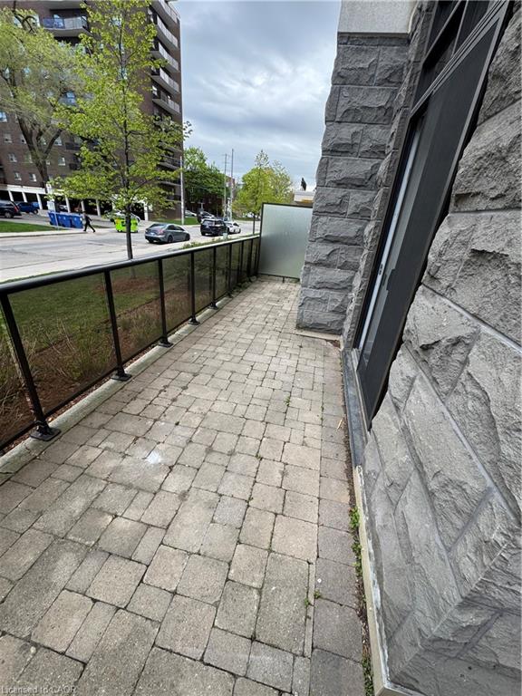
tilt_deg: -24.9
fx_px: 281
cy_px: 348
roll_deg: -5.9
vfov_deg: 102.1
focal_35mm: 14
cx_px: 261
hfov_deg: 85.7
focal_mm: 2.22
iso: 40
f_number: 2.2
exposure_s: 1/207
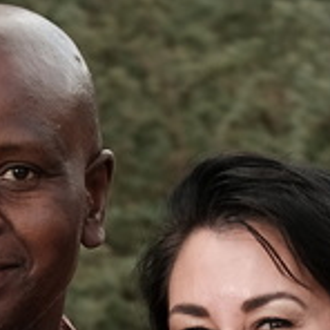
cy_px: 1180
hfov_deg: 2.2
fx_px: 8521
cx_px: 2
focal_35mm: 790
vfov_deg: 2.2
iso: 200
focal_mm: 74.1
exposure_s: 1/160
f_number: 5
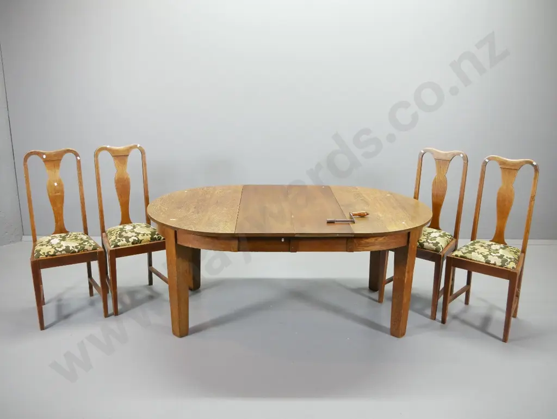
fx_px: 547
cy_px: 210
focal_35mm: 34
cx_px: 278
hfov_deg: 53.9
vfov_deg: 41.8
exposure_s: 1/80
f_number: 4.5
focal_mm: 17
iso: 3200
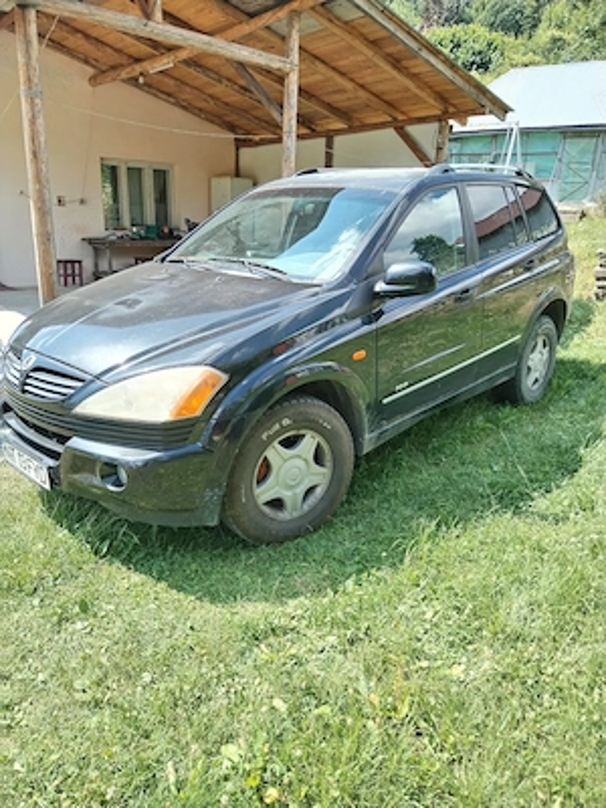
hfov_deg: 53.1
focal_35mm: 26
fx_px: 607
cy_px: 404
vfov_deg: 67.3
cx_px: 303
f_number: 1.8
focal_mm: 4.75
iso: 100
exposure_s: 1/426
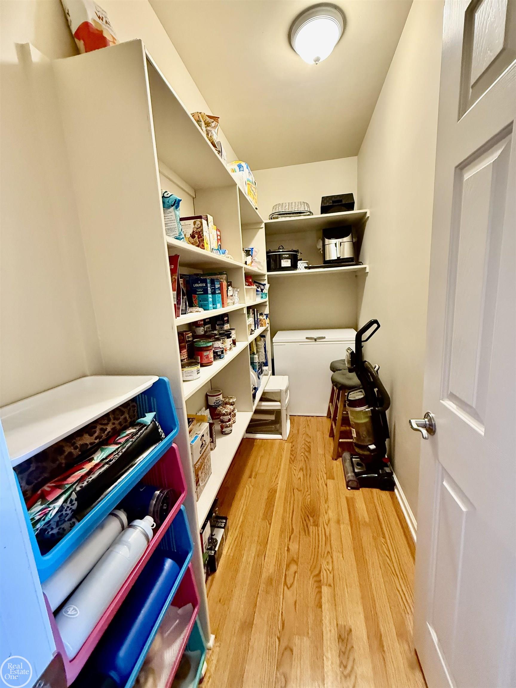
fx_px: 278
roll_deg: +4.0
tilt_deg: -9.7
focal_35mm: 14
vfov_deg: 102.1
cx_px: 258
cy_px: 344
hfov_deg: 85.7
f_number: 2.2
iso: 500
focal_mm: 2.22
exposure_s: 1/60
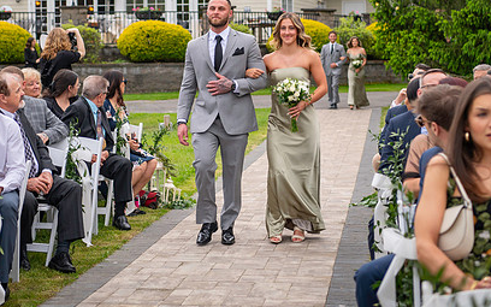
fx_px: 1084
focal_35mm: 81
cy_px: 77
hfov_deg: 25.5
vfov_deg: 16.0
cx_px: 227
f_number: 3.2
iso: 640
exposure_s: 1/3200
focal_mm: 56
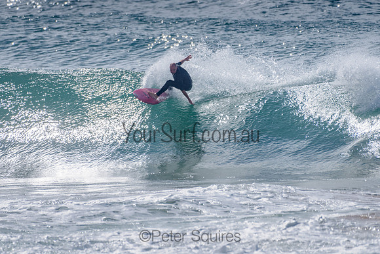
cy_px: 99
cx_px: 163
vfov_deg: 2.2
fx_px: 6463
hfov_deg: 3.4
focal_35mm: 612
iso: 64
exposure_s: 1/2000
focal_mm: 500
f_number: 5.6
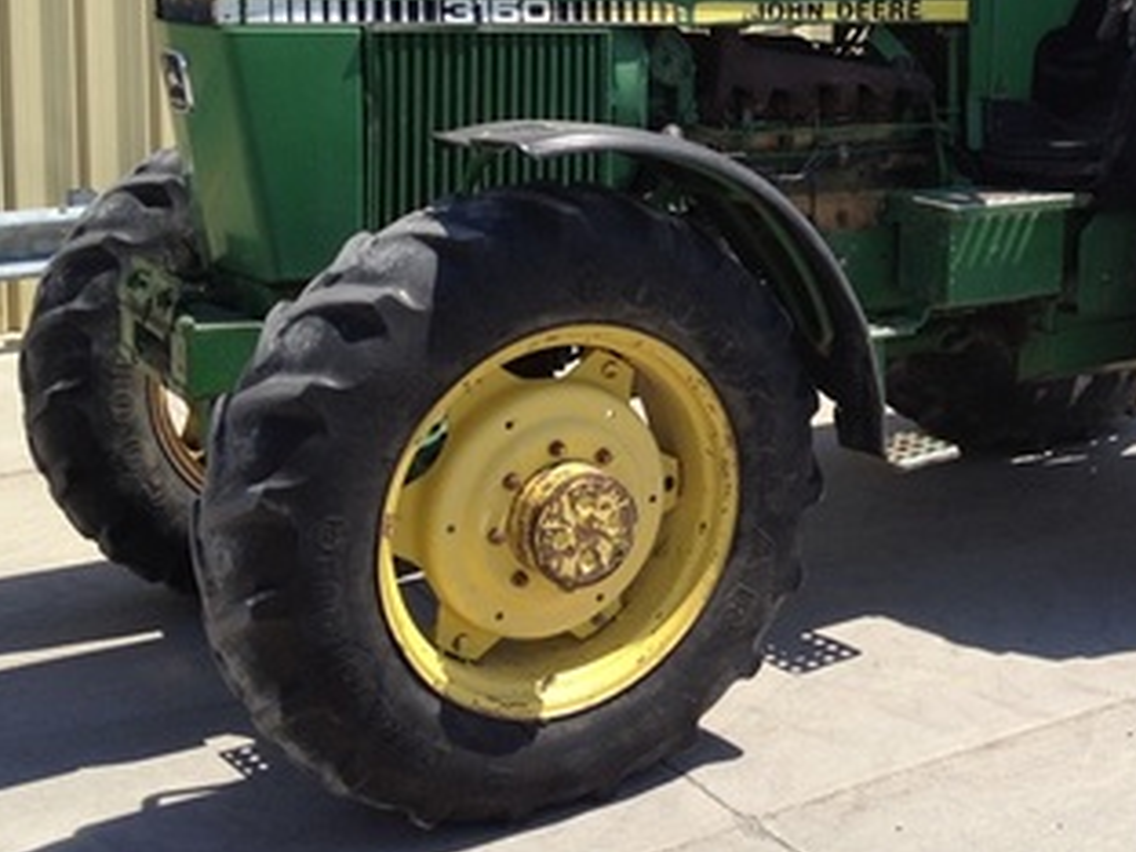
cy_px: 157
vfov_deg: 23.6
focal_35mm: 61
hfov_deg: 31.0
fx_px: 2002
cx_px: 892
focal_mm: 4.28
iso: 50
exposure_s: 1/1255
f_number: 2.4
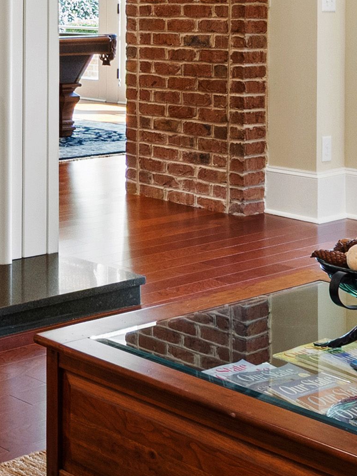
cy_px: -12
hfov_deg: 17.2
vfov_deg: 24.1
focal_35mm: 77
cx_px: -183
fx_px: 1059
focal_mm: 10
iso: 100
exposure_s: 1.6
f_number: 8
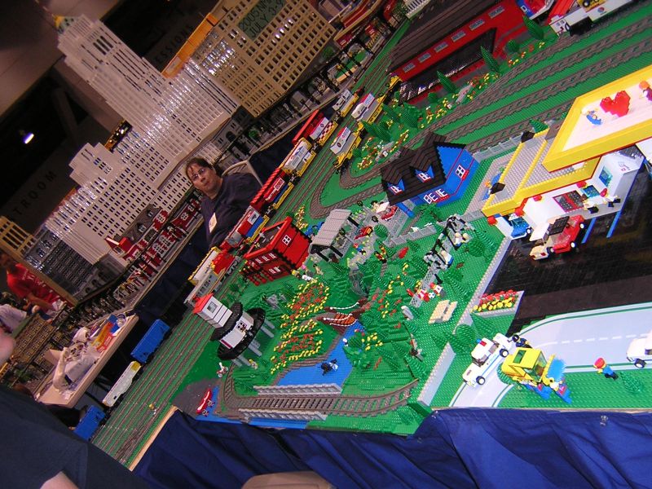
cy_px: 244
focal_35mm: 36
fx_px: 678
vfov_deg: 39.7
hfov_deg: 51.4
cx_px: 326
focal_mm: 4.7
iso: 157
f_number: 2.6
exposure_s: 1/60.1
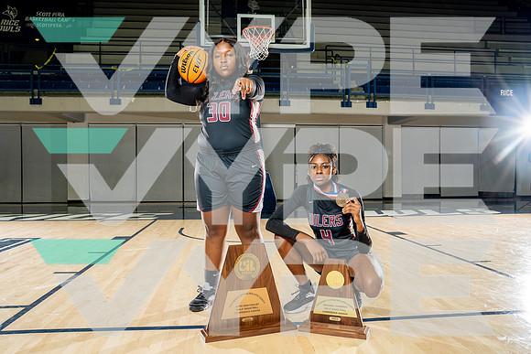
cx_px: 266
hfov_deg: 63.6
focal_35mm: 29
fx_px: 428
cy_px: 177
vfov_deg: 45.0
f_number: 8
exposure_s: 1/250
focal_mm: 29
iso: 640
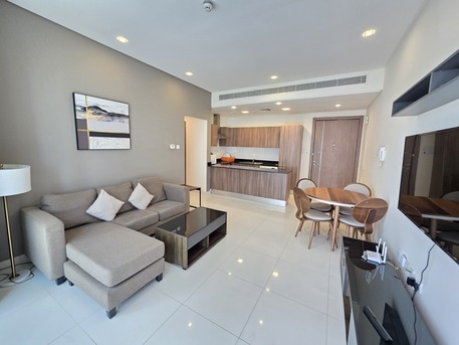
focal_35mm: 13
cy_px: 172
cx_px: 230
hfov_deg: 106.2
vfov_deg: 89.9
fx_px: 172
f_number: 1.9
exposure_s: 1/100
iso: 320
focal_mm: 2.2
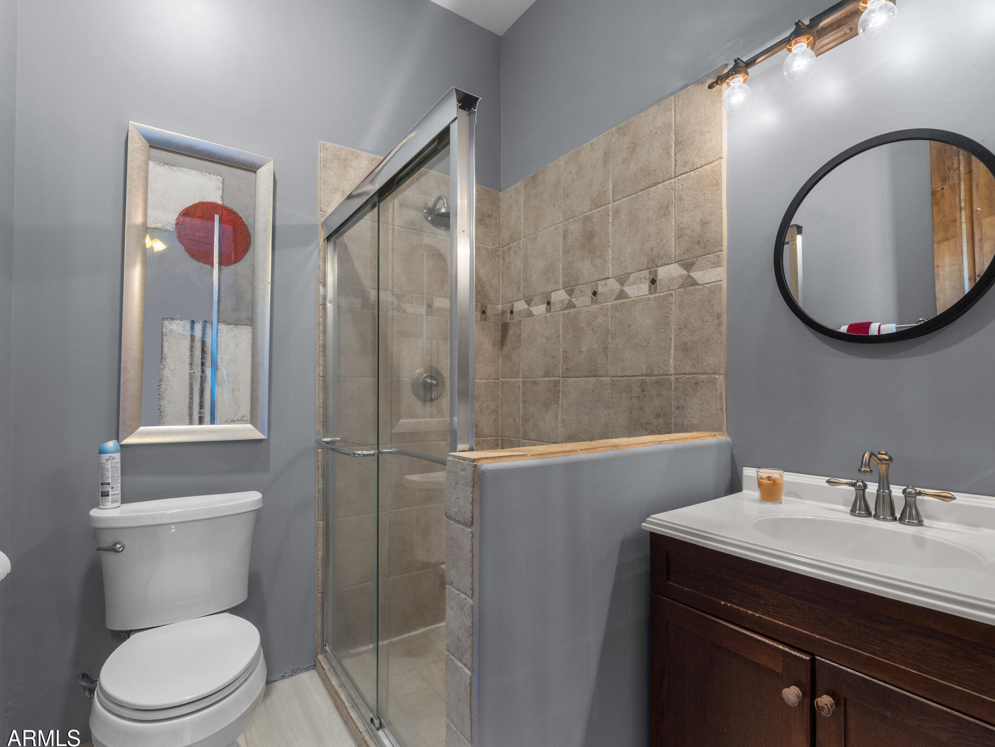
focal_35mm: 17
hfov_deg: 90.8
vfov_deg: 74.7
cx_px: 537
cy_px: 382
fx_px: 489
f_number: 9
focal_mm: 10
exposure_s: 3.2
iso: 250
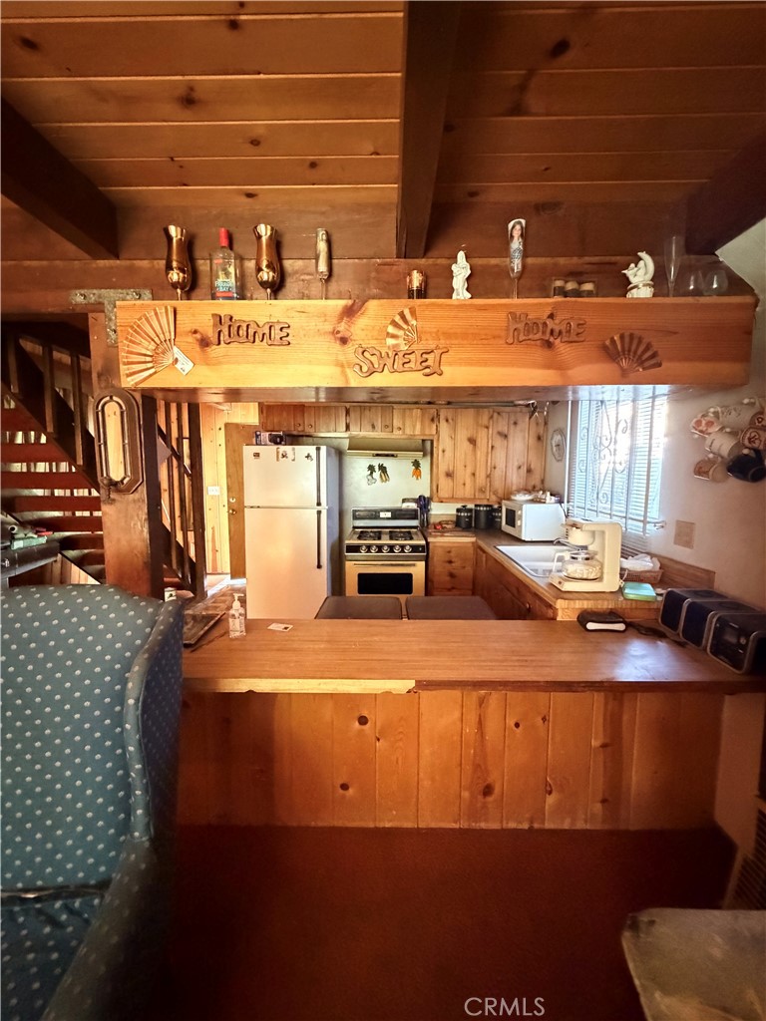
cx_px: 383
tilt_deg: -5.1
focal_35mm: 14
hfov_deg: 85.7
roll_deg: +0.8
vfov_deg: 102.1
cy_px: 510
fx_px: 413
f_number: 2.2
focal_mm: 2.22
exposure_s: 1/18
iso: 3200
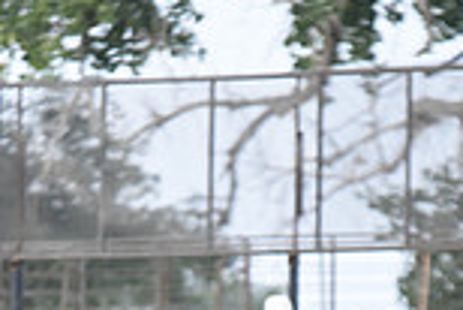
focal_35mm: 752
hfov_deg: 2.7
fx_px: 9680
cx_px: 198
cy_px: 573
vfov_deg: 1.8
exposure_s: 1/2000
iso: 2500
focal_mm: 200
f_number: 2.8
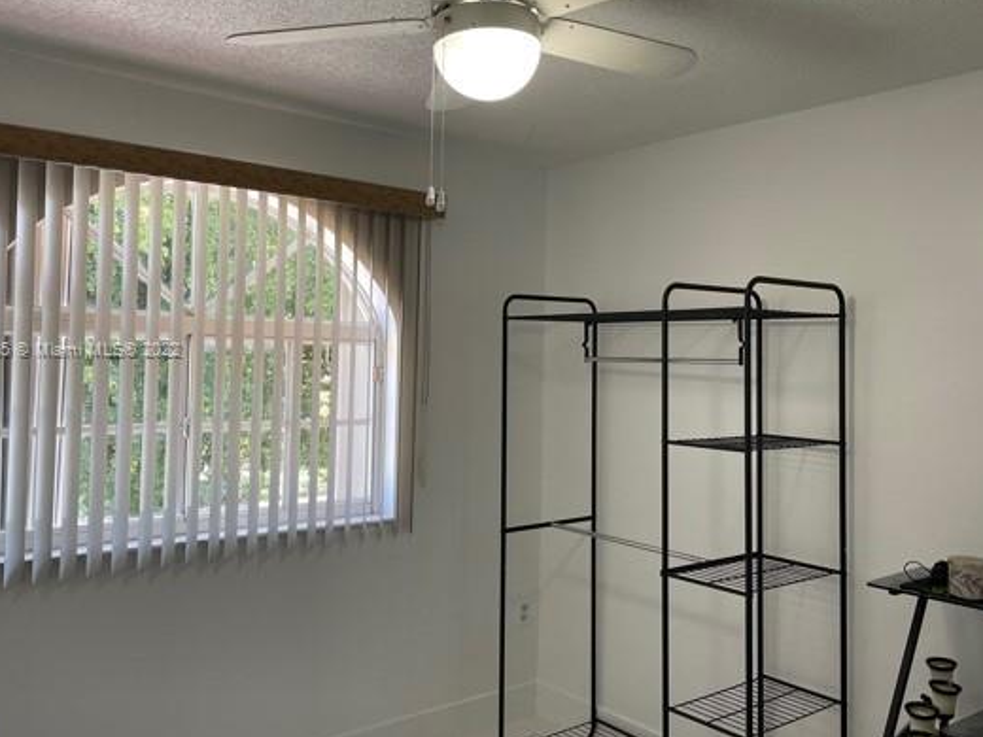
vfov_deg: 44.1
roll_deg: -0.4
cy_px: 351
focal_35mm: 32
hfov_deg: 56.8
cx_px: 524
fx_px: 909
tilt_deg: +1.7
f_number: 1.6
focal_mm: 4.2
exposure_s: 1/120
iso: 125
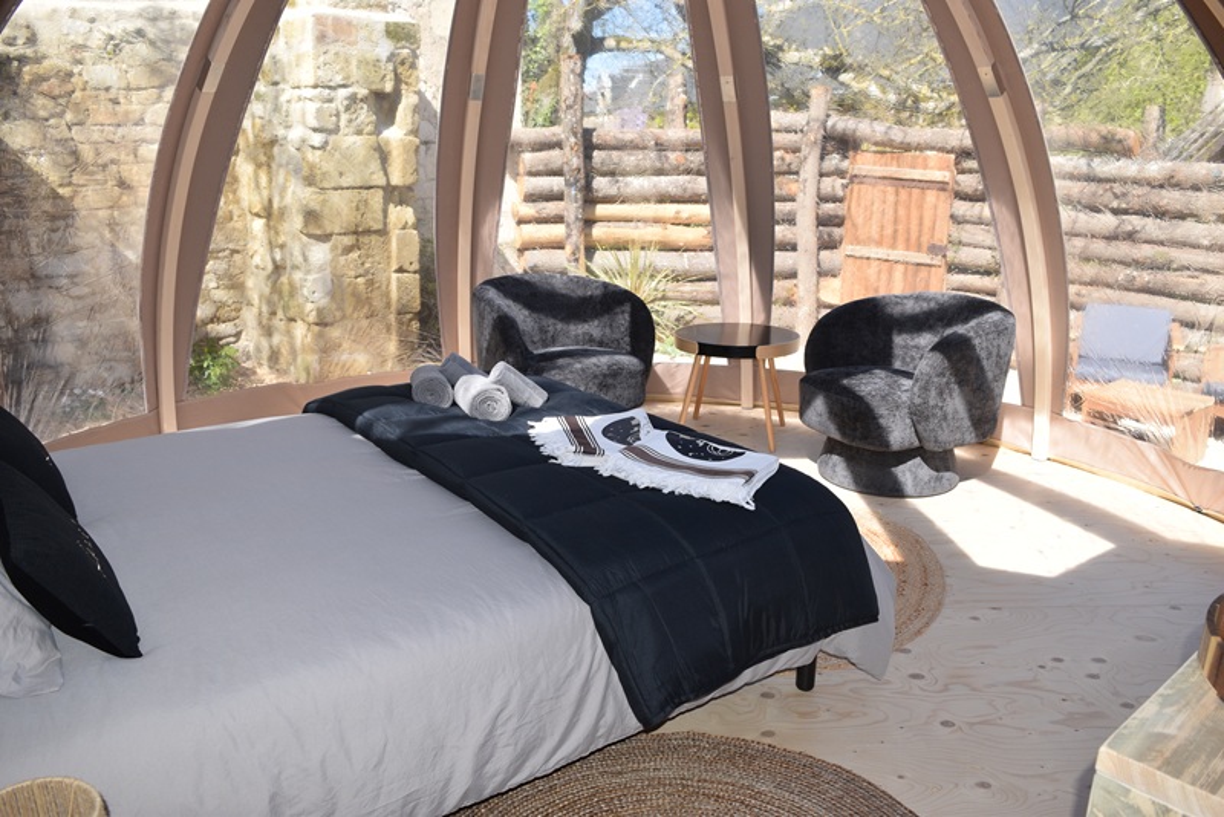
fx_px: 918
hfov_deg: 67.4
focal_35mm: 27
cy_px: 408
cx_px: 612
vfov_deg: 48.0
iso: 100
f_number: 8
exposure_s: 1/200
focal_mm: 18
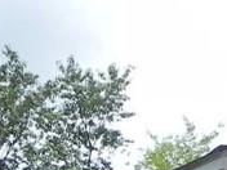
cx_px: 193
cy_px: 411
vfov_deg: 8.9
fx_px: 990
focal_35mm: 151
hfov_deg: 13.0
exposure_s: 1/412
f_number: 7.1
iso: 160
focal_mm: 4.6
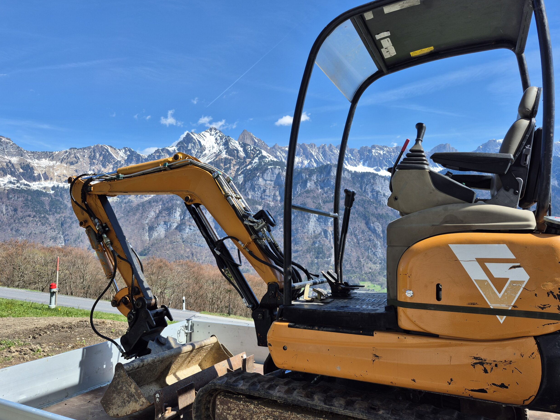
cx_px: 269
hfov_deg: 71.6
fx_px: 388
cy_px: 212
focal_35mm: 24
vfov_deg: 56.8
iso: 25
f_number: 1.8
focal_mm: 5.4
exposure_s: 1/1264
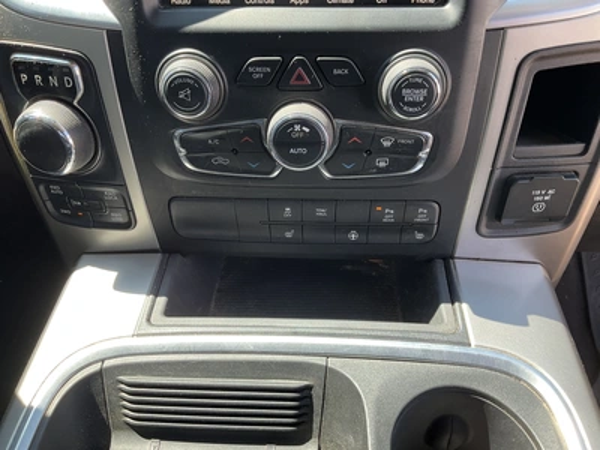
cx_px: 300
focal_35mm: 29
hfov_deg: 61.7
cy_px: 225
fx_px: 503
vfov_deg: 48.2
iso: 25
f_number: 1.8
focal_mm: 3
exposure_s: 1/122
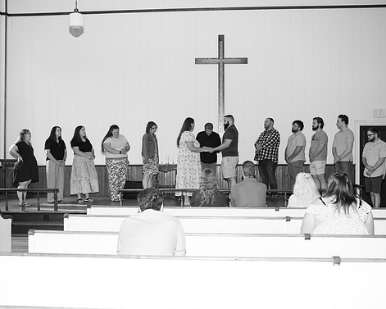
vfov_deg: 40.1
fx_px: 423
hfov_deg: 49.1
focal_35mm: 37
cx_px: 193
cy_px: 156
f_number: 5
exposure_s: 1/125
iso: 800
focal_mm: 32
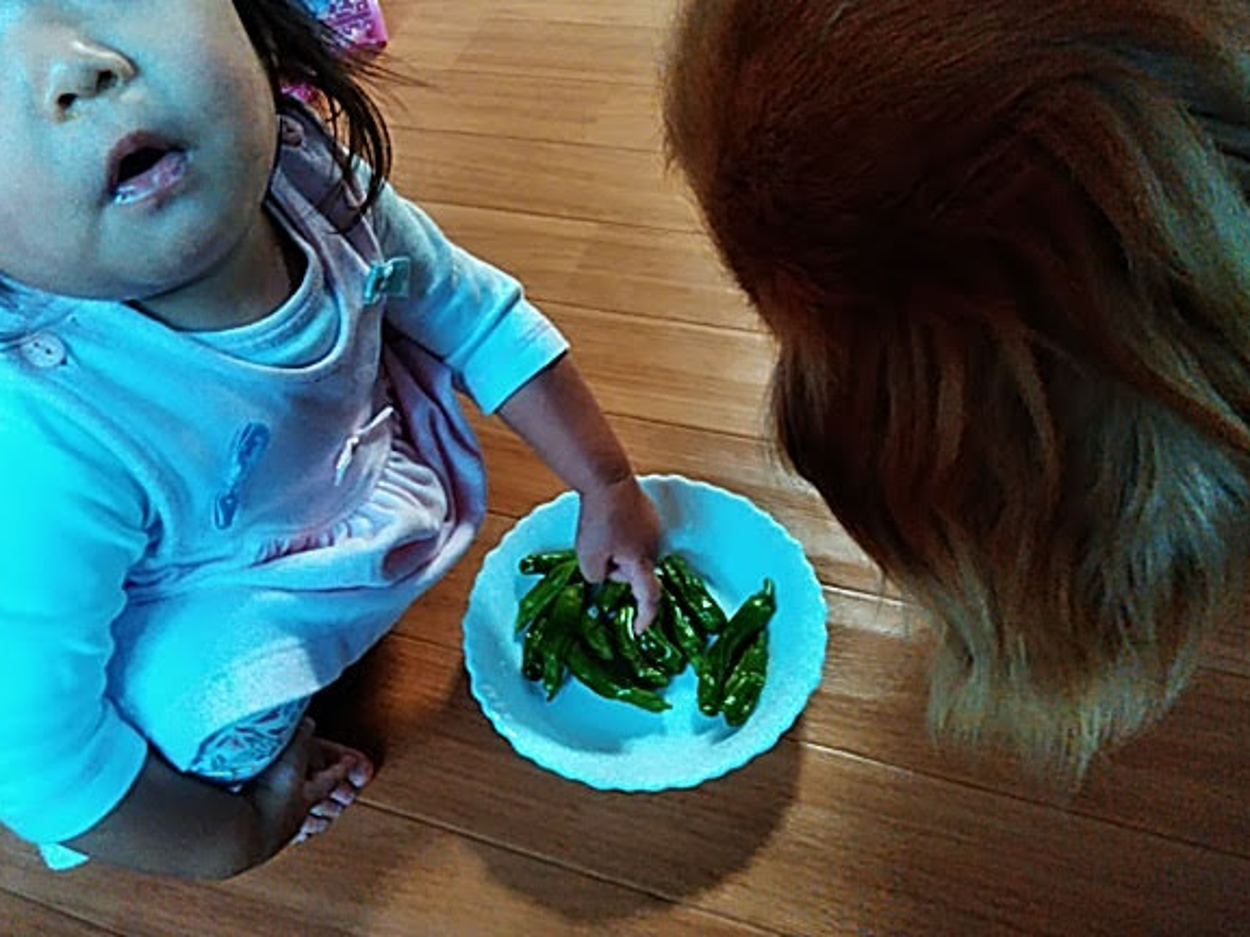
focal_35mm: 30
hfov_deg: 59.9
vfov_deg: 46.8
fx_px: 1083
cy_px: 486
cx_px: 599
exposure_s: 1/30
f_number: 2.2
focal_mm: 3.46
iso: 639
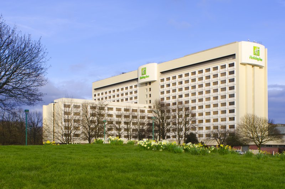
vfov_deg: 31.8
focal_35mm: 42
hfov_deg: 46.5
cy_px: 94
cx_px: 142
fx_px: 332
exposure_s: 1/80
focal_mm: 28
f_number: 2.8
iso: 100
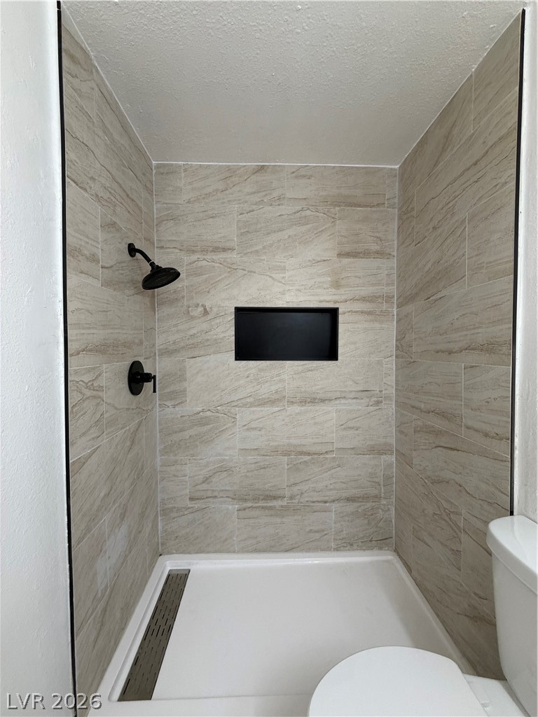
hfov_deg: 85.7
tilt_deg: -2.8
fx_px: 290
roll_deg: +0.7
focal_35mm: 14
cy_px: 358
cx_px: 269
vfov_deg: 102.1
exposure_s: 1/60
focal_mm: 2.22
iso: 250
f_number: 2.2
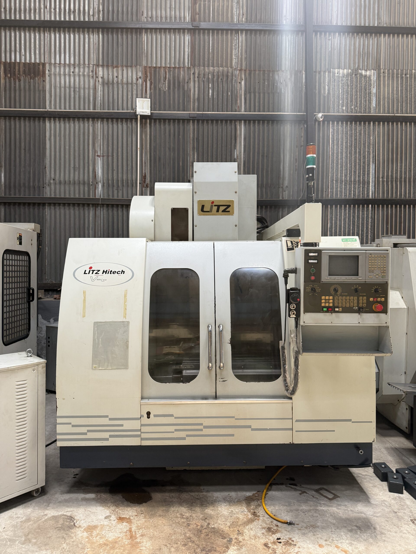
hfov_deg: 56.8
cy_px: 277
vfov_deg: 71.6
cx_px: 208
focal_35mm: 24
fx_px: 385
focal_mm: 6.76
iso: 200
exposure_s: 1/121
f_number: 1.78
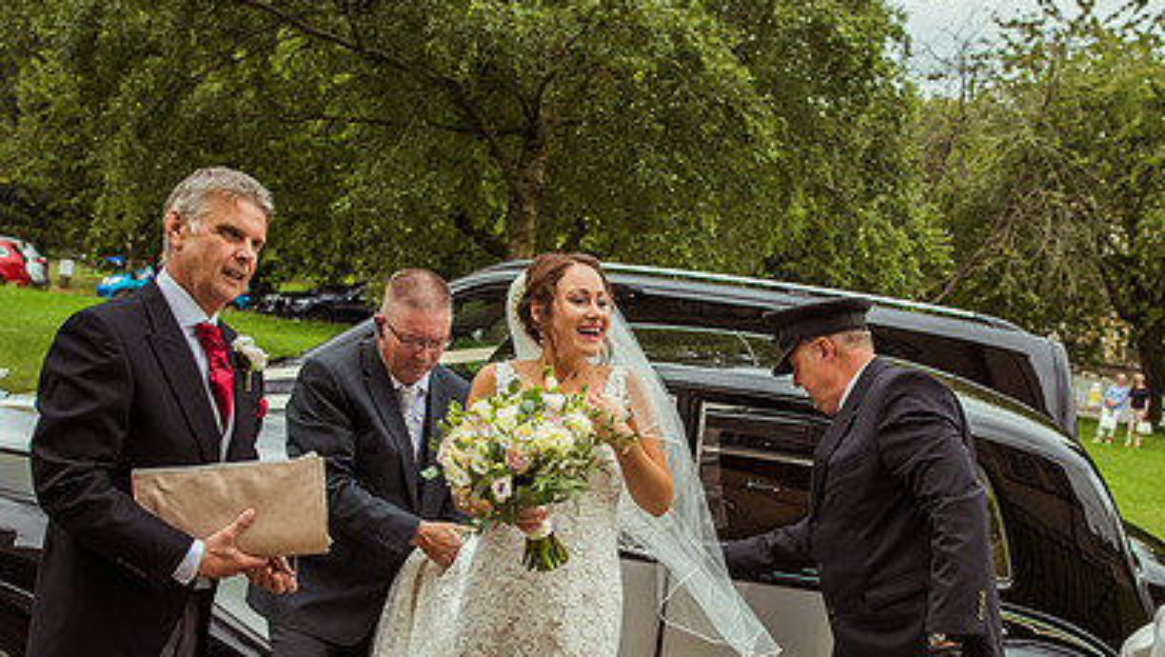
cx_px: 645
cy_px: 500
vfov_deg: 28.6
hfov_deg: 49.3
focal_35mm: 41
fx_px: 1267
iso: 160
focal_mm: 24
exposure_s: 1/1250
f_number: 3.5
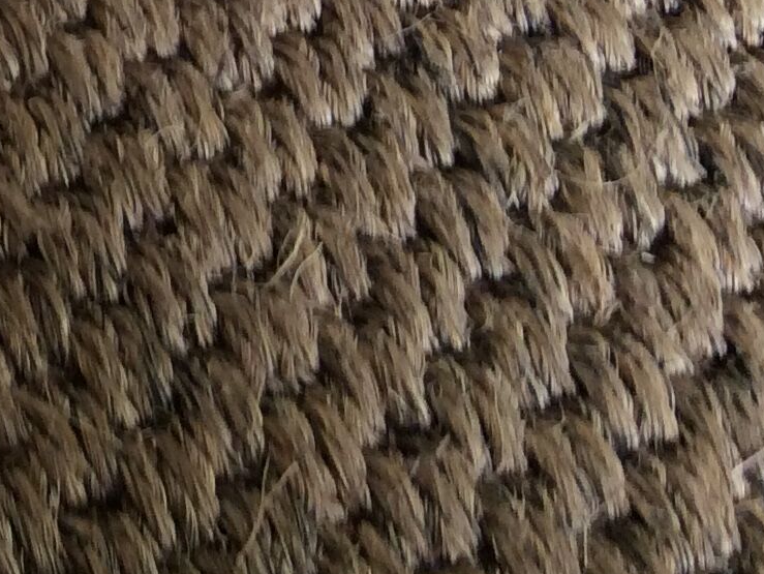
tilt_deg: -47.9
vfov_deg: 12.4
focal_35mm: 112
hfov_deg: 16.4
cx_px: -273
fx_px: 2473
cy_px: -368
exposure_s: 1/25
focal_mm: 3.3
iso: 64
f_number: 2.4
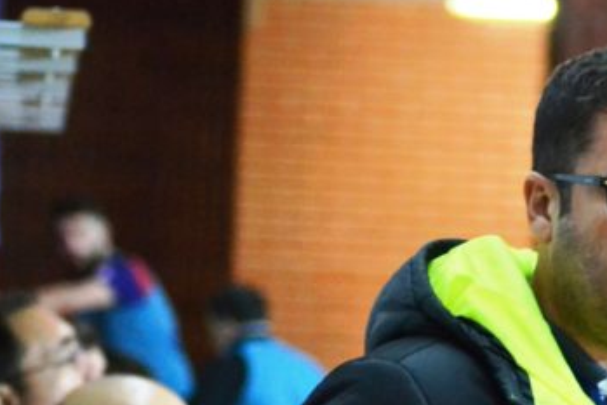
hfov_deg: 7.0
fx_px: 4942
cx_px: 560
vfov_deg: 4.7
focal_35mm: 293
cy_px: 283
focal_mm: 98
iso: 3200
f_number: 4
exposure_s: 1/125
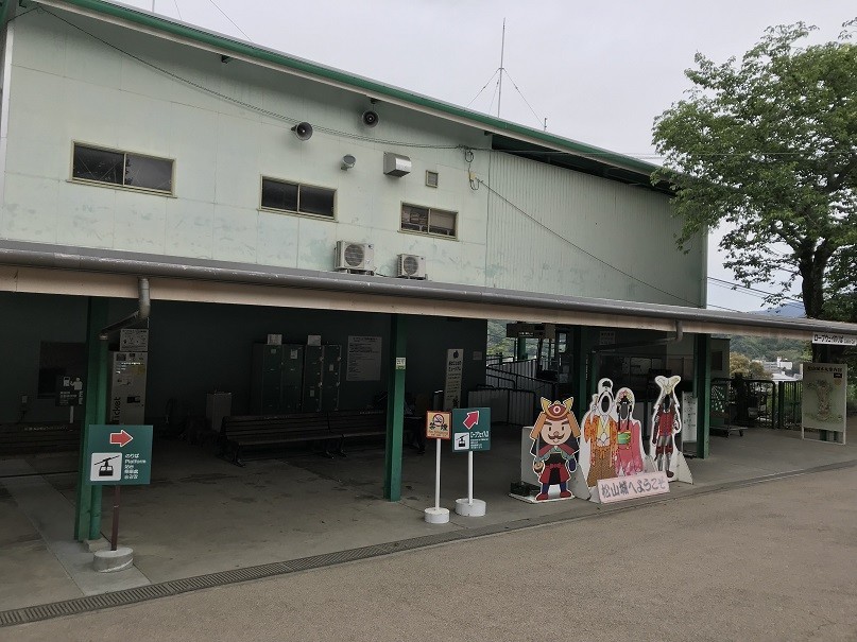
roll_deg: -1.1
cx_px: 428
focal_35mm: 28
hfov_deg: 63.5
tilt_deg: +0.9
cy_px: 321
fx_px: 693
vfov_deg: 49.7
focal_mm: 3.99
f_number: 1.8
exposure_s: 1/977
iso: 20
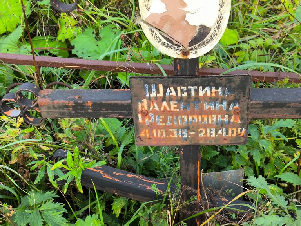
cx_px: 153
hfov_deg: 36.8
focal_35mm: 52
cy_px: 116
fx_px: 452
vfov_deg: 28.1
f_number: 1.7
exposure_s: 1/100
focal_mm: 4.71
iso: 50
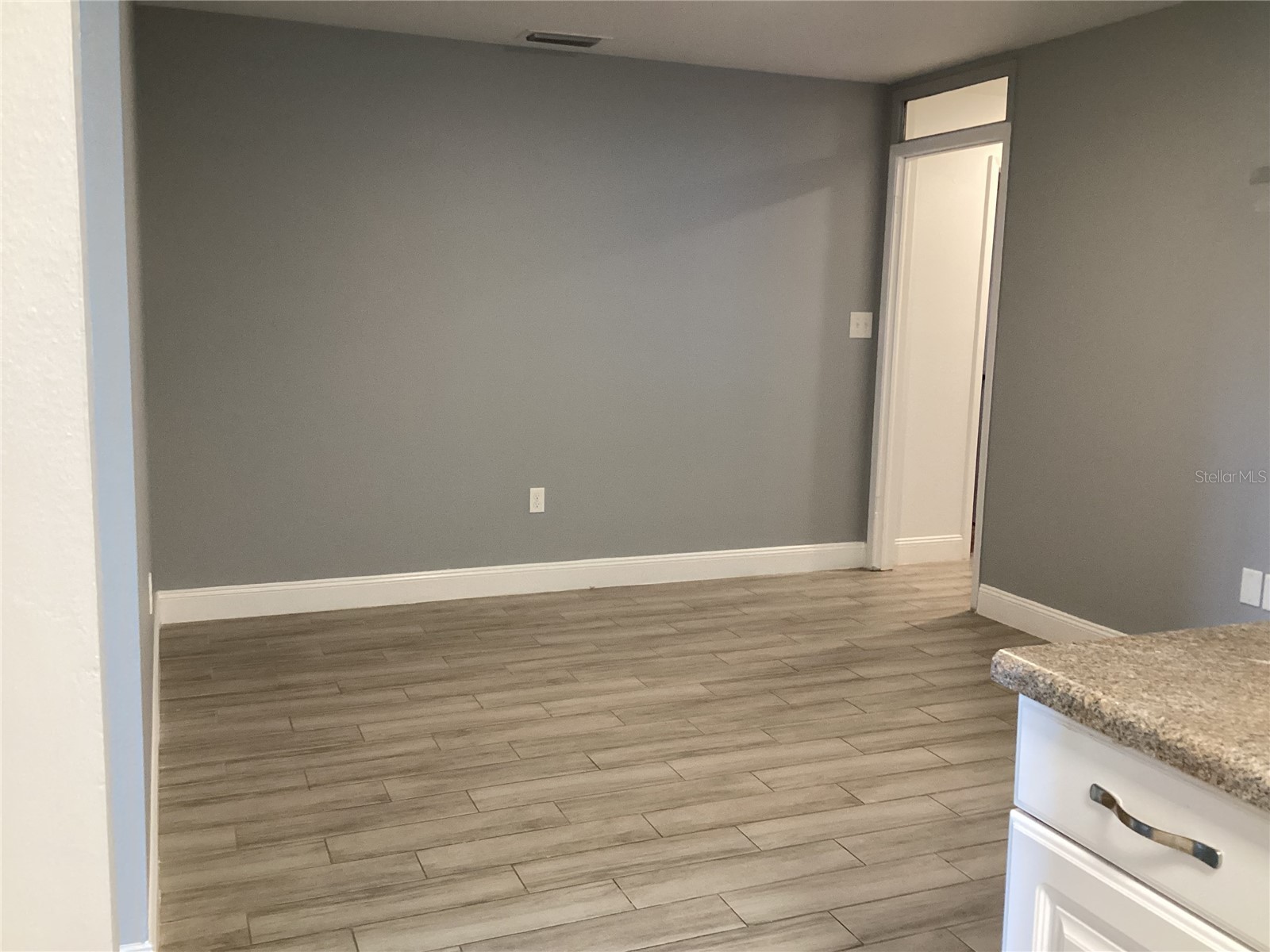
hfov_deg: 58.4
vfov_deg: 45.4
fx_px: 1137
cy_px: 476
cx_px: 635
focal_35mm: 31
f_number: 2.4
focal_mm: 3.3
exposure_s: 1/40
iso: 250
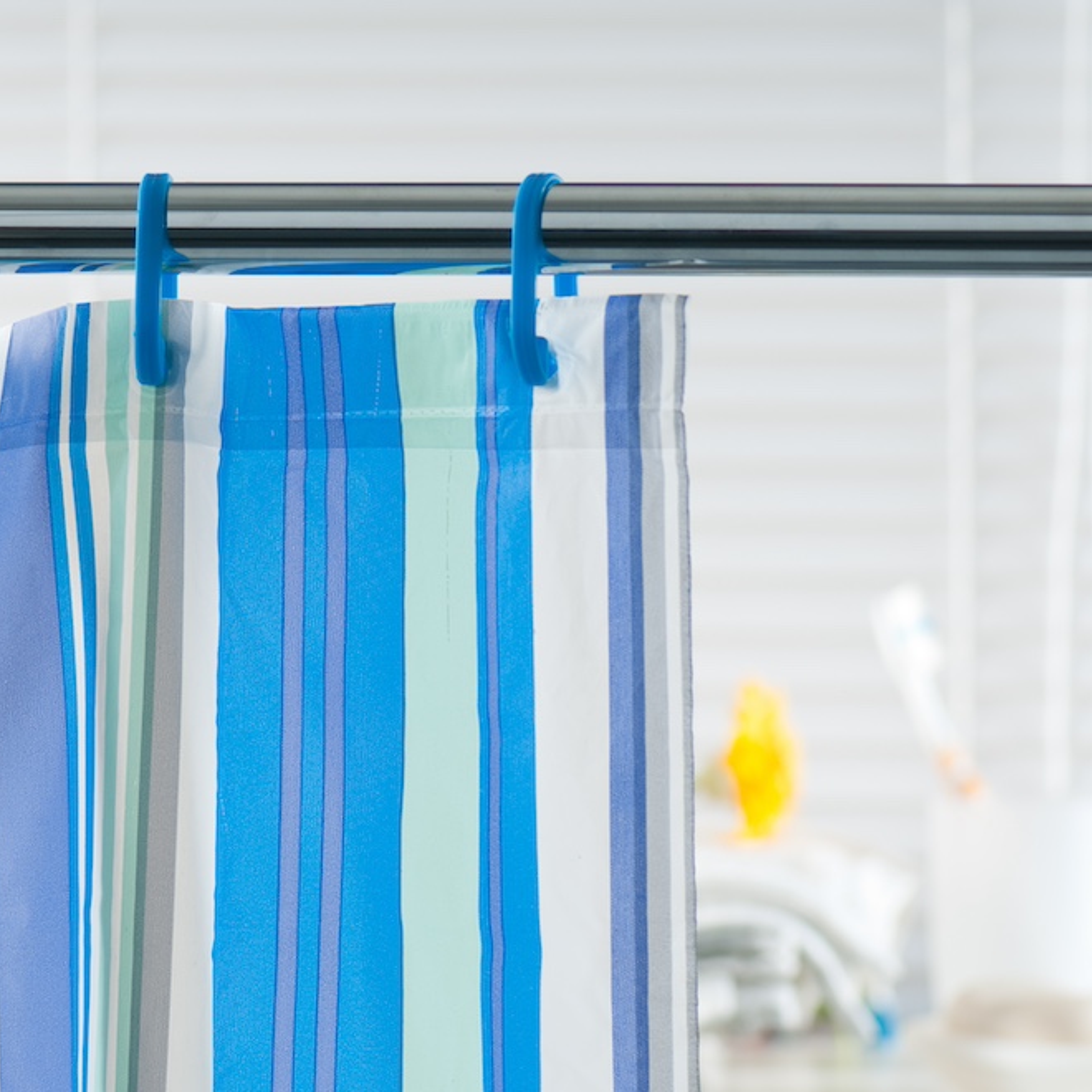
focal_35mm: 203
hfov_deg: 8.6
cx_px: 311
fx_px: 7232
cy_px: 548
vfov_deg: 8.6
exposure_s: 1/250
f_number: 4.5
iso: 100
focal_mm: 105
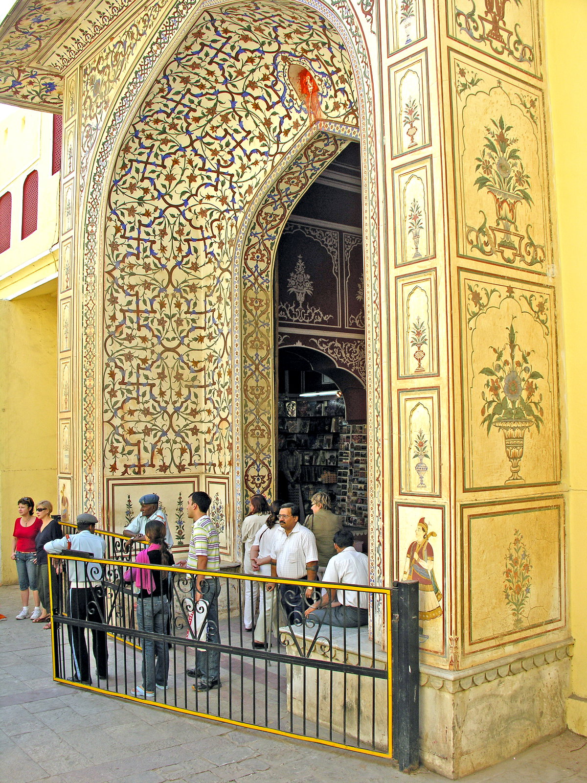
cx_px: 294
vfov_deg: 52.6
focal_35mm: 35
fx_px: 791
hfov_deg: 40.7
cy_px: 392
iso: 50
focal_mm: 8.9
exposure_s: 1/125
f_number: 4.5
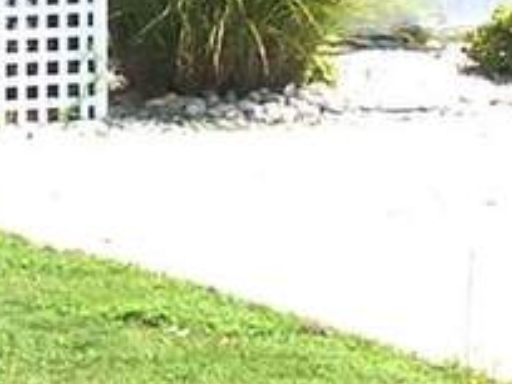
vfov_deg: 4.6
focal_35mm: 320
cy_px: -376
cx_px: -277
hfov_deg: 6.1
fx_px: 4733
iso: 80
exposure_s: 1/750
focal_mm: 8.5
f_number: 4
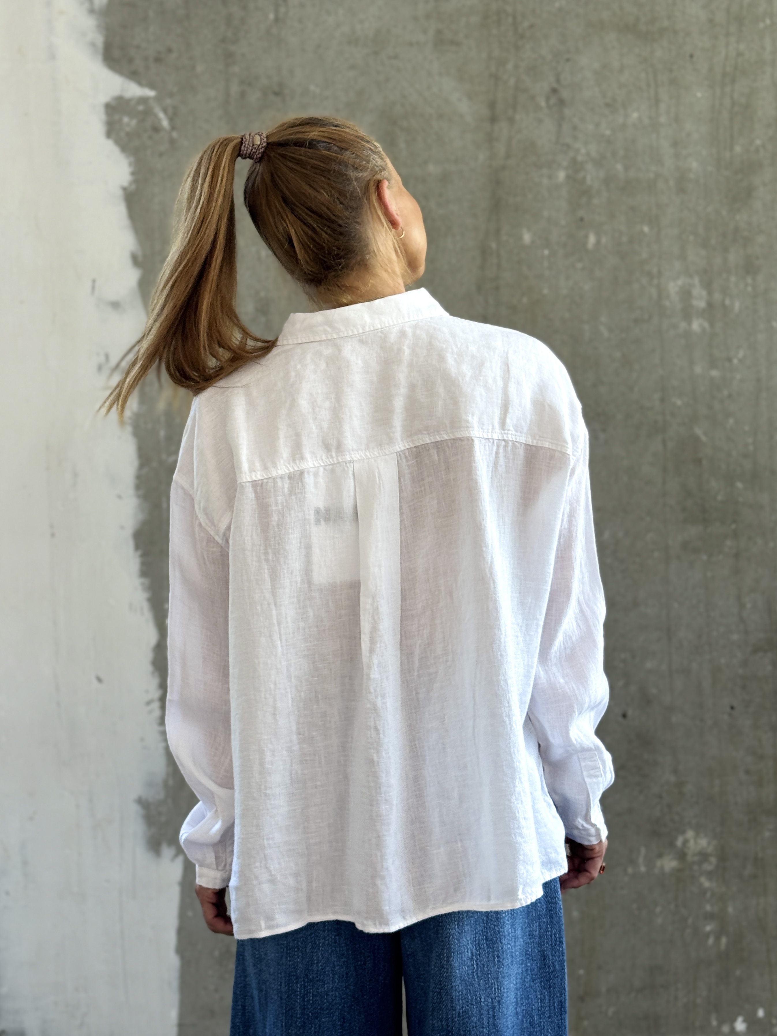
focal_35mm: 48
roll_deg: +1.8
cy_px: 518
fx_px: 1436
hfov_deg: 30.3
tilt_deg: -2.8
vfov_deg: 39.7
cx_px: 388
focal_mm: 6.76
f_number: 1.78
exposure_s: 1/100
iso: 50
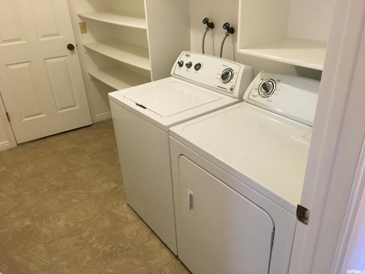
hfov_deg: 61.7
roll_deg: +2.9
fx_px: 306
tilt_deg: -26.4
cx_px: 182
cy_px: 137
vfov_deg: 48.2
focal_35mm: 29
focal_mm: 4.15
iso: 160
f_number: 2.2
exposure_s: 1/30
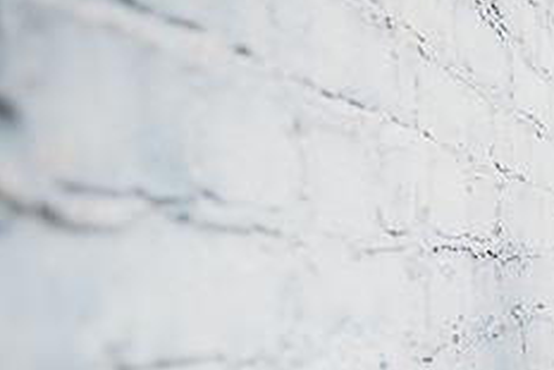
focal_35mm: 60
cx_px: 690
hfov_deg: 28.4
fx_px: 924
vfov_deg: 21.6
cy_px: 395
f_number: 2.8
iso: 250
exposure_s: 1/640
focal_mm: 24
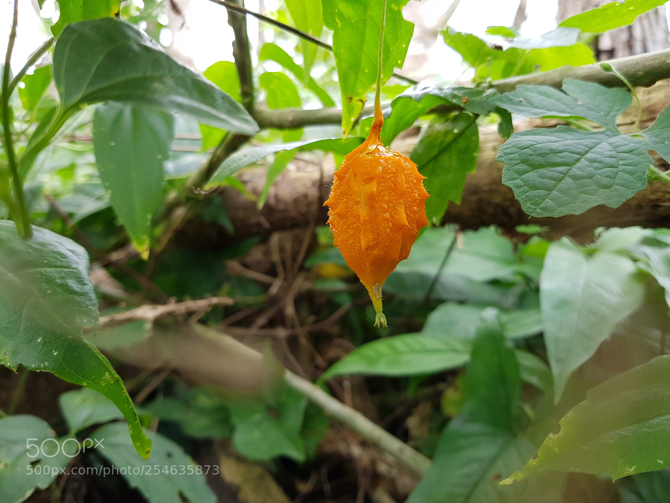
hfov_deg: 67.3
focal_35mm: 26
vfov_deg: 53.1
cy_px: 252
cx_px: 335
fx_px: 503
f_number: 1.7
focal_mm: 4.2
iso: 50
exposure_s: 1/120
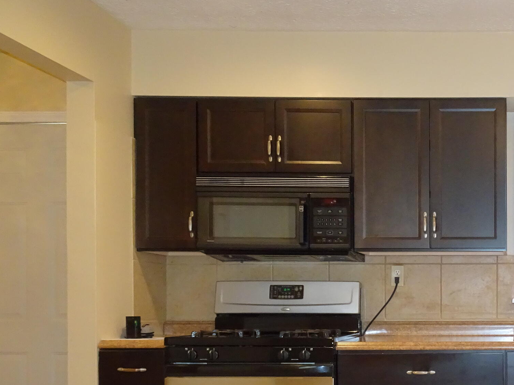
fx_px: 713
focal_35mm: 48
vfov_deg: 29.5
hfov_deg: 35.8
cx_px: 513
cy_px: 313
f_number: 3.5
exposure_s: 1/30
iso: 400
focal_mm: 4.1
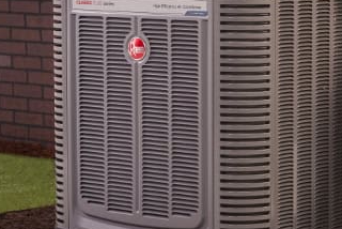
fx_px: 1616
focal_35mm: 170
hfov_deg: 12.0
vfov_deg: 8.1
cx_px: 331
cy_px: 96
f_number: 8
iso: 80
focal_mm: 85
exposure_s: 1/250
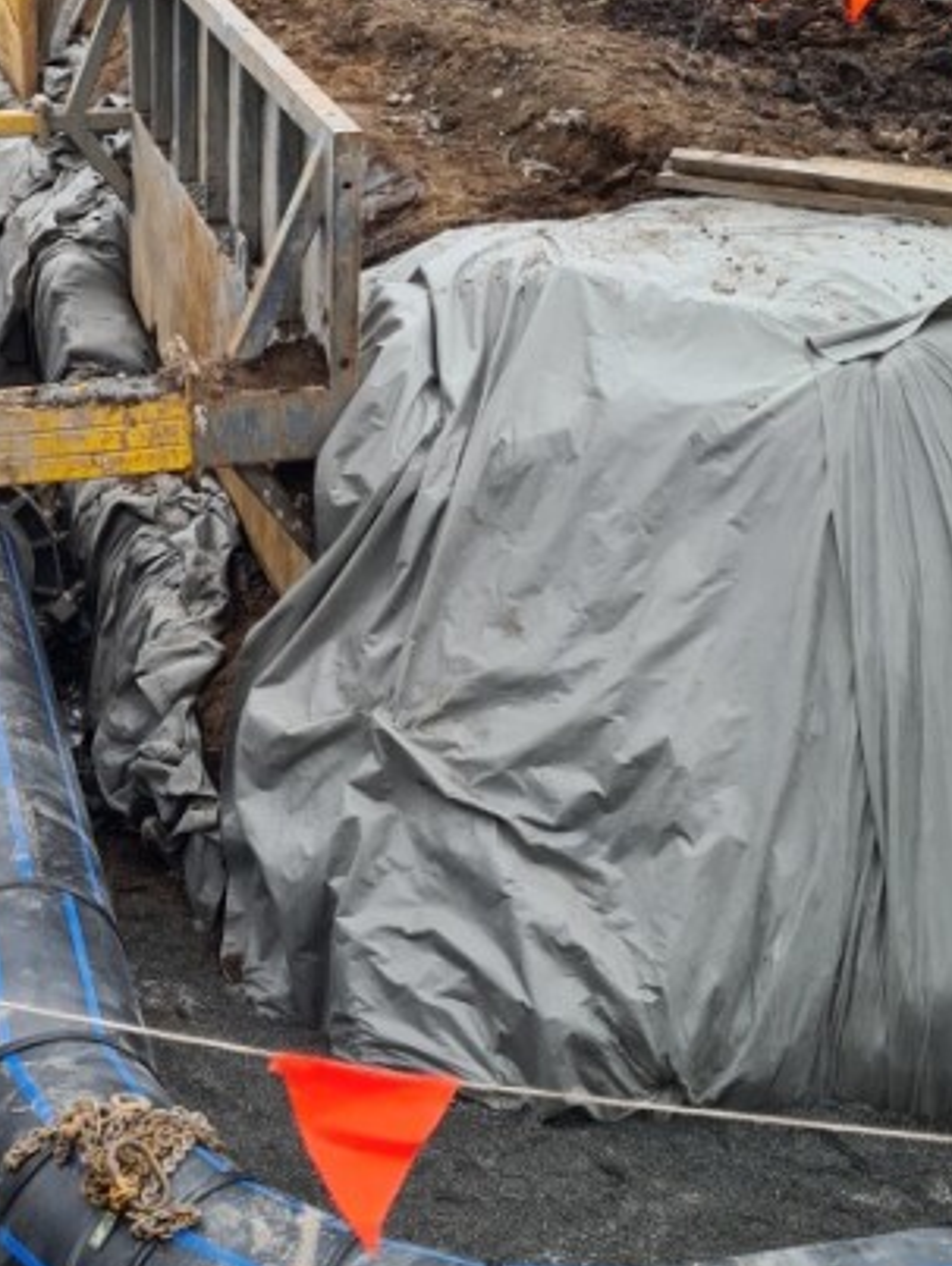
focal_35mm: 58
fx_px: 2123
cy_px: 440
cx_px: 140
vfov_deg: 33.0
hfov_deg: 24.7
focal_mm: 5.4
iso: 50
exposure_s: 1/810
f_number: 1.8
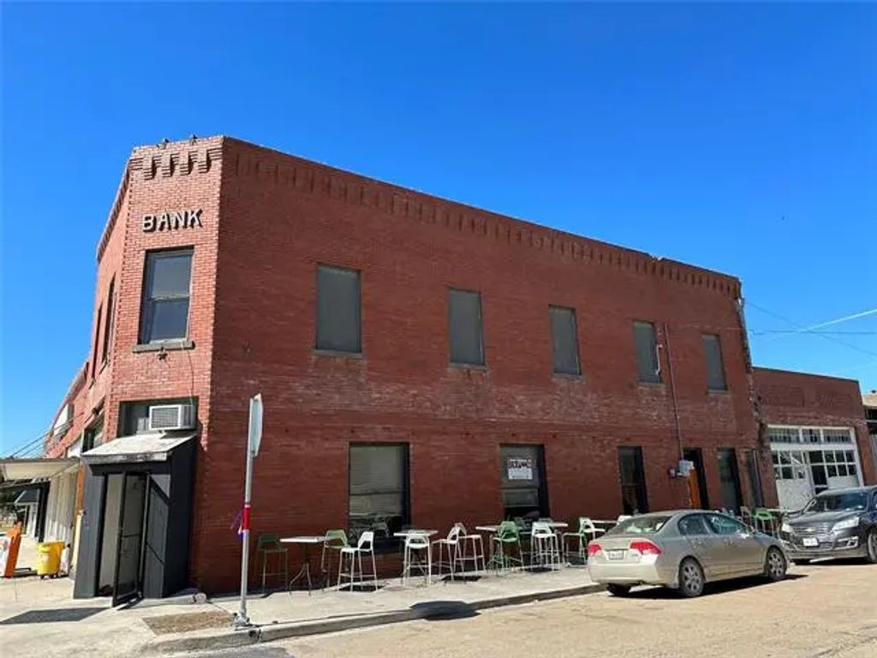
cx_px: 438
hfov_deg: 71.6
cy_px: 329
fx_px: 608
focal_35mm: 24
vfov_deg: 56.8
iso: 80
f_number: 1.78
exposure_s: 1/2410
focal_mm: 6.86
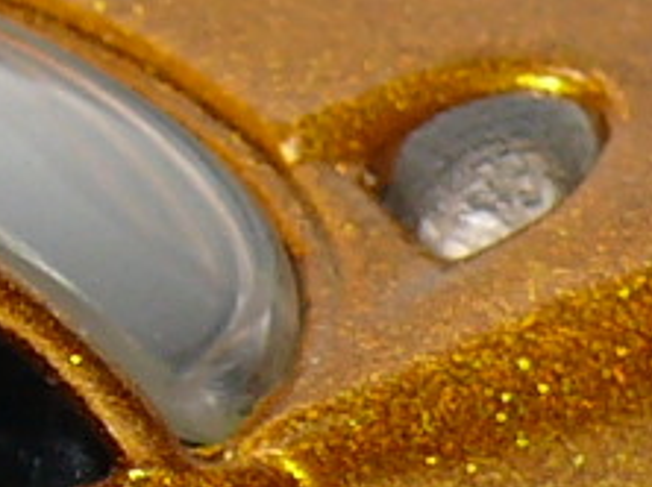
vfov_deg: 2.0
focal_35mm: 736
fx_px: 13848
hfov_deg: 2.7
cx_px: -317
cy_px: 302
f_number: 4
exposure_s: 1/40
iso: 100
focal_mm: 13.3
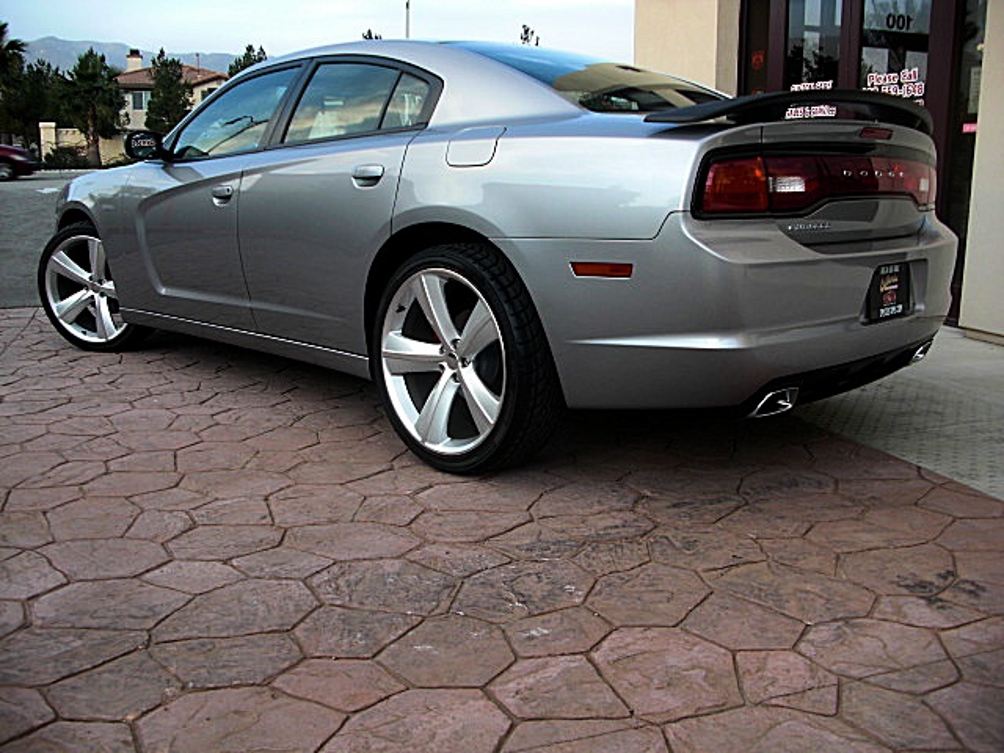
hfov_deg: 51.4
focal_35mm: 36
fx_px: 1044
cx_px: 502
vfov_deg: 39.7
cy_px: 376
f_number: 2.8
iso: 50
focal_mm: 6.3
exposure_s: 1/80
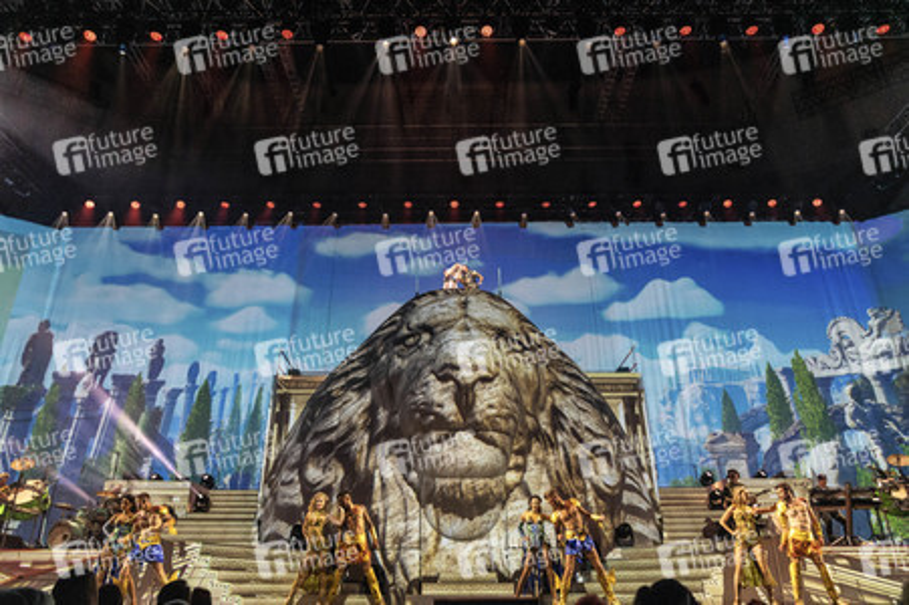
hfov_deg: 73.8
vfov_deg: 53.1
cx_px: 454
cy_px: 302
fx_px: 606
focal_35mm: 24
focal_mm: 24
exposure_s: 1/320
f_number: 3.5
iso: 2000
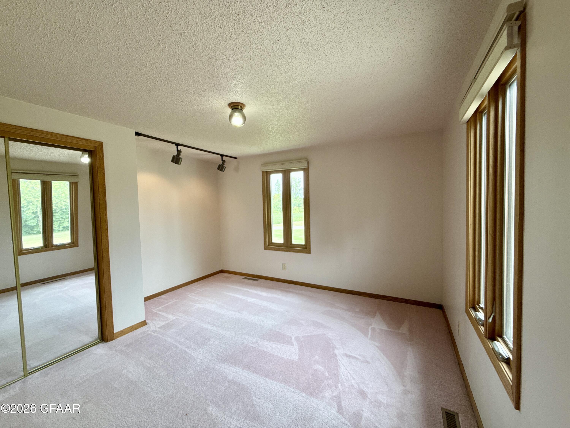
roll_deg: +0.8
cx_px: 285
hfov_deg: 102.1
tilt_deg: -2.2
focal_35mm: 14
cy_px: 214
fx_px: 231
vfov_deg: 85.7
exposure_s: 1/120
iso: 200
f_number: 2.2
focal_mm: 2.22
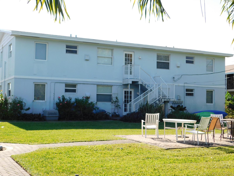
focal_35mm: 51
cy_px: 88
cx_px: 117
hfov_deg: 37.5
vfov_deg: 28.6
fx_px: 345
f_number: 3.8
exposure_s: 1/500
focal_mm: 9
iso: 125
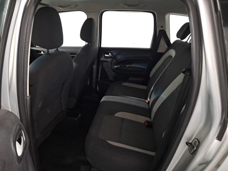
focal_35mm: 23
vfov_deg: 58.9
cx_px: 114
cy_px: 86
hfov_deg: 73.9
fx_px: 151
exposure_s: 1/20
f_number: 1.8
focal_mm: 5.54
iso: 800
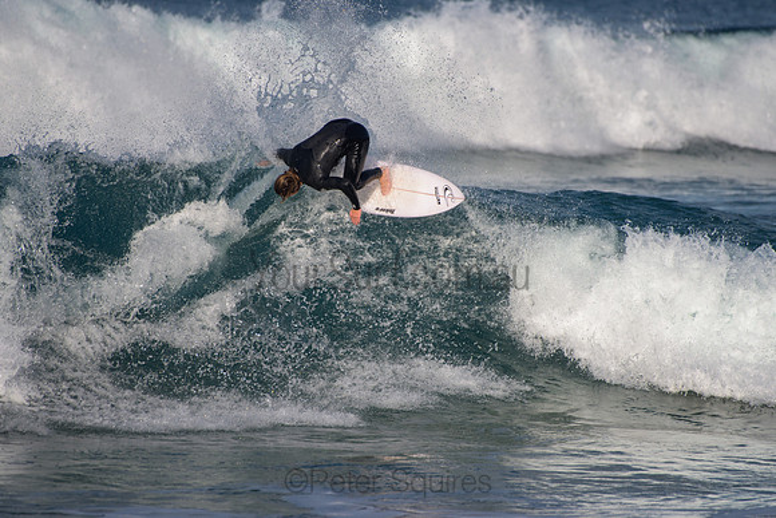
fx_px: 13222
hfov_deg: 3.4
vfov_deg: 2.2
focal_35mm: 613
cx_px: 399
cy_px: 252
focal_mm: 500
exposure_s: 1/2000
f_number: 5.6
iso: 140
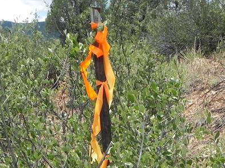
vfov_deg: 21.2
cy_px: 142
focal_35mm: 68
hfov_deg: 28.6
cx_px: 110
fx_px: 441
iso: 160
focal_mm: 4.6
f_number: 7.1
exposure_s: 1/305
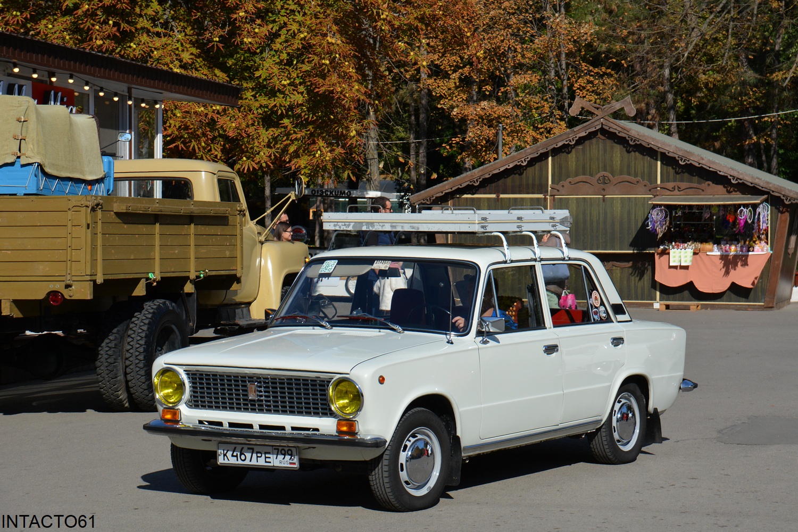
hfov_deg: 21.9
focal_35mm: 93
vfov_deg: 14.7
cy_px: 266
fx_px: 2061
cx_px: 399
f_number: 8
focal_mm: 62
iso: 400
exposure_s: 1/2000
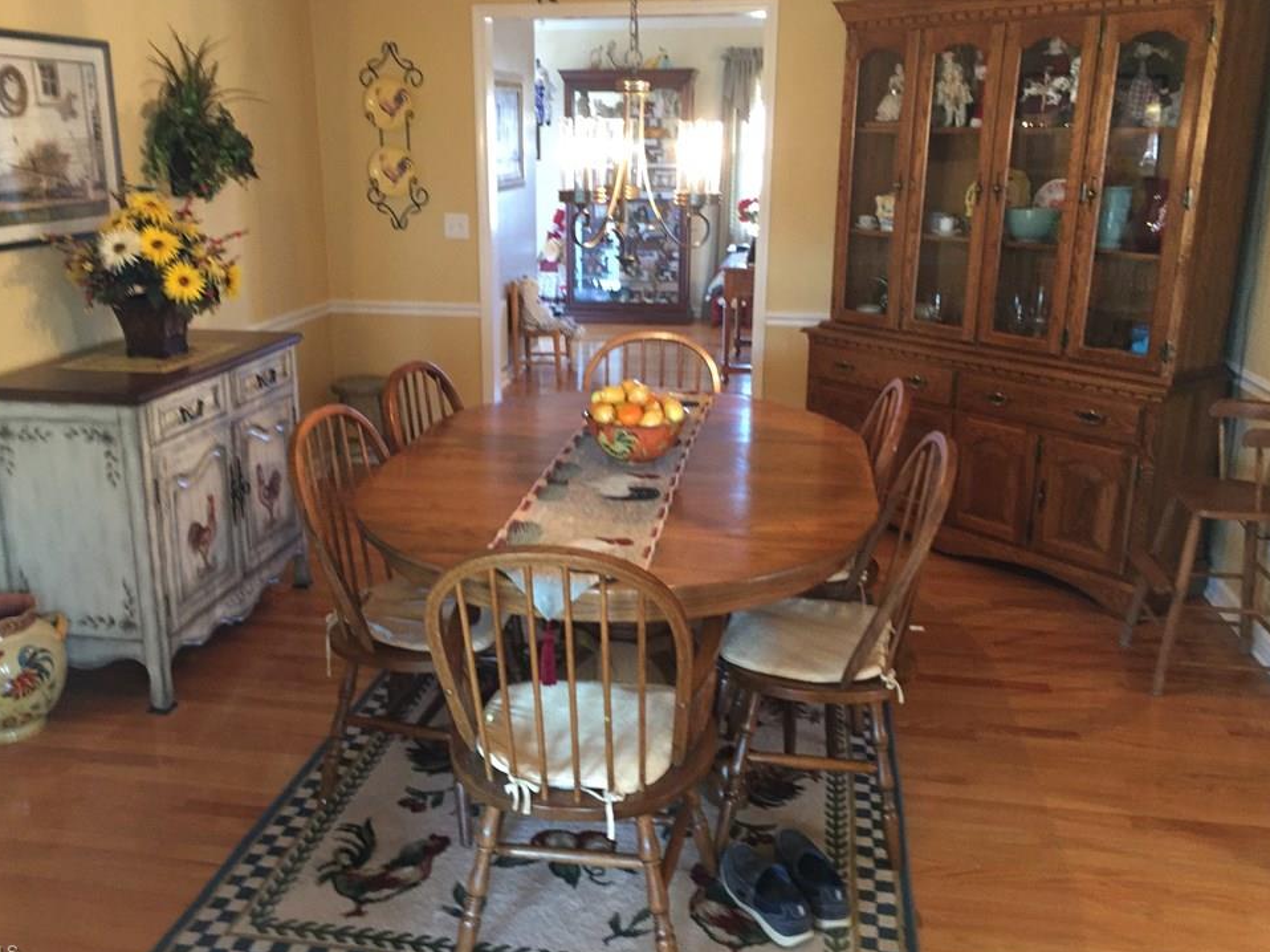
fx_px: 1137
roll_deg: +0.9
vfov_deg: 45.4
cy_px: 456
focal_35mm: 31
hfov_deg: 58.3
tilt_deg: -13.8
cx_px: 602
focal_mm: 4.15
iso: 250
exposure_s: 1/24
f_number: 2.2
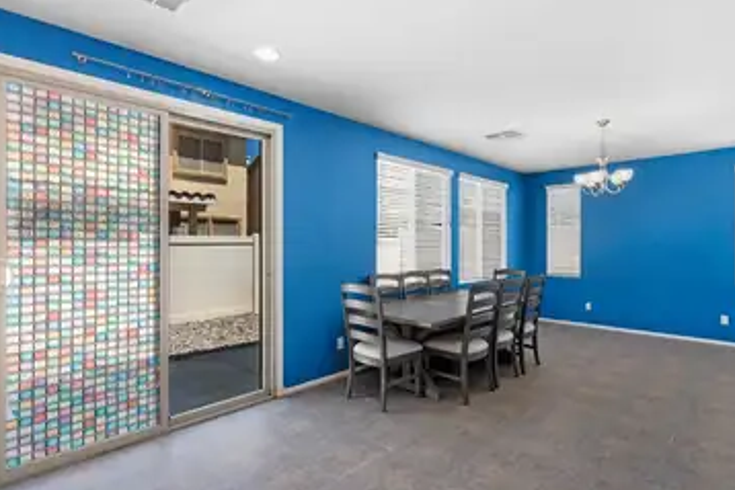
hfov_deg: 86.8
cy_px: 249
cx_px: 390
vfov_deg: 64.6
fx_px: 388
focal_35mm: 19
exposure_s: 1/40
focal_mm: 17
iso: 400
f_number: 8
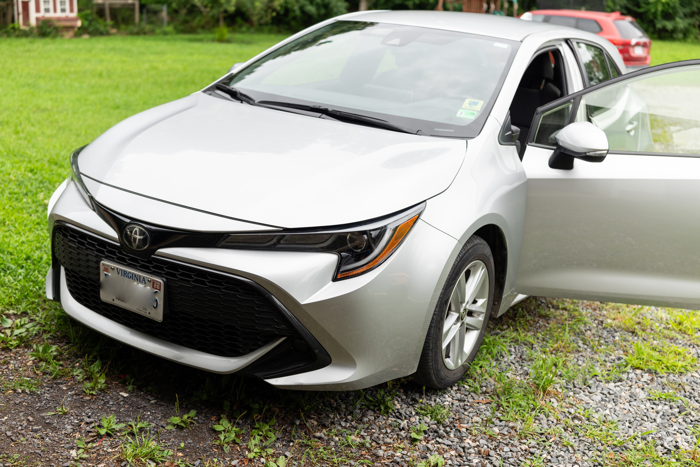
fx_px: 787
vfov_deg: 33.0
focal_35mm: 40
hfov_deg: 47.9
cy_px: 234
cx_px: 350
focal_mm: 27
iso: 100
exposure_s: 1/160
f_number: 2
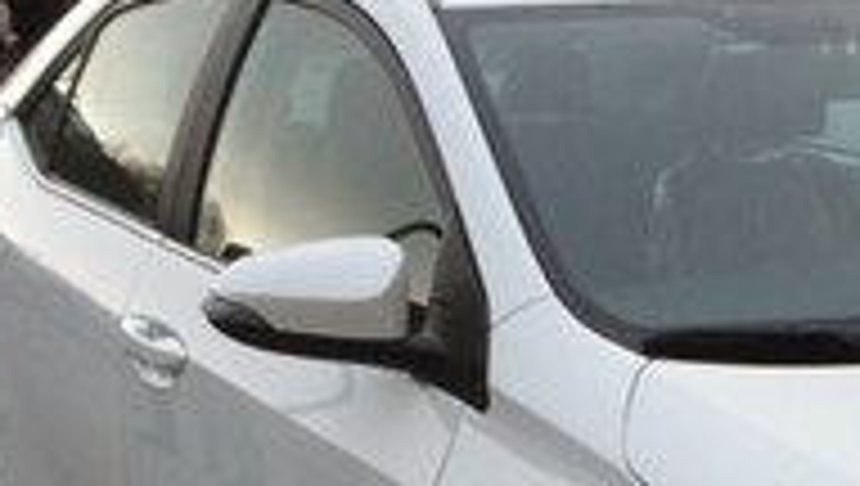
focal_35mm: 109
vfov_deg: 10.9
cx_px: 1000
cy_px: 664
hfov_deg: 18.7
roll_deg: +1.6
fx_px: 2489
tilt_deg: -17.2
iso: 40
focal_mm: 4.15
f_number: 2.2
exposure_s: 1/100
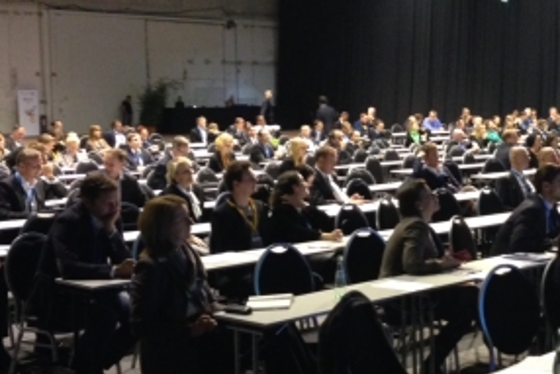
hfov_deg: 29.4
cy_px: 158
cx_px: 486
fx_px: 1027
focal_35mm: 66
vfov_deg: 20.6
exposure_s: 1/20
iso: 400
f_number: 2.4
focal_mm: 4.12
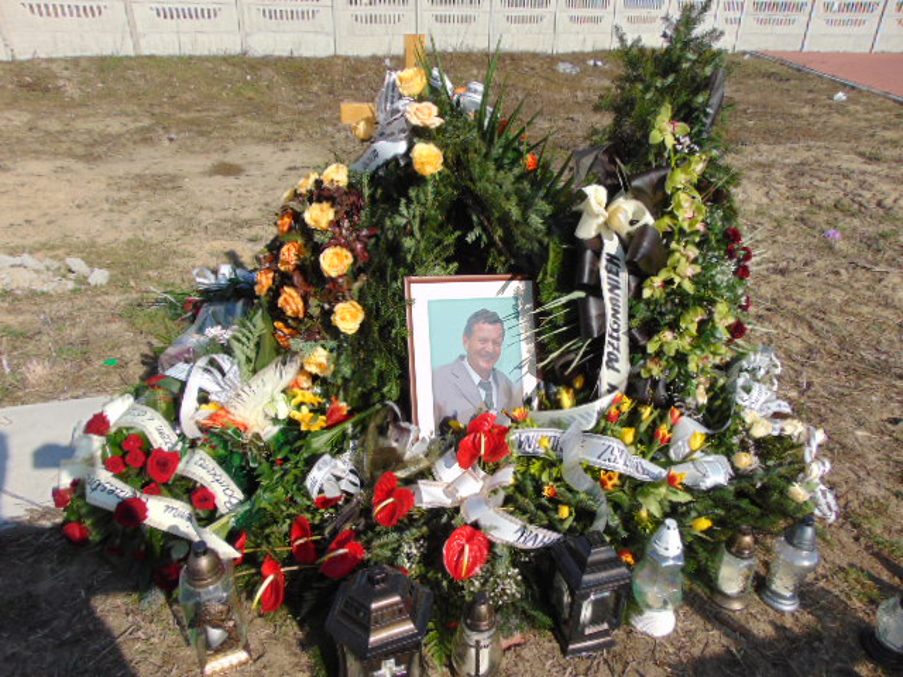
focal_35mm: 25
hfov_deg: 69.4
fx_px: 652
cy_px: 338
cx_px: 452
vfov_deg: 54.9
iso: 80
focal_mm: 4.5
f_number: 7.7
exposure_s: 1/320
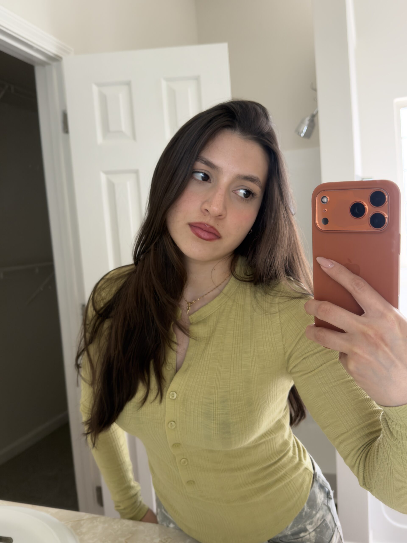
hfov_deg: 45.4
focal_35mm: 31
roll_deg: +4.6
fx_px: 486
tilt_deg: -5.5
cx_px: 204
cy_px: 272
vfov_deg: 58.4
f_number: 1.78
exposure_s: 1/102
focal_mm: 6.76
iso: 200
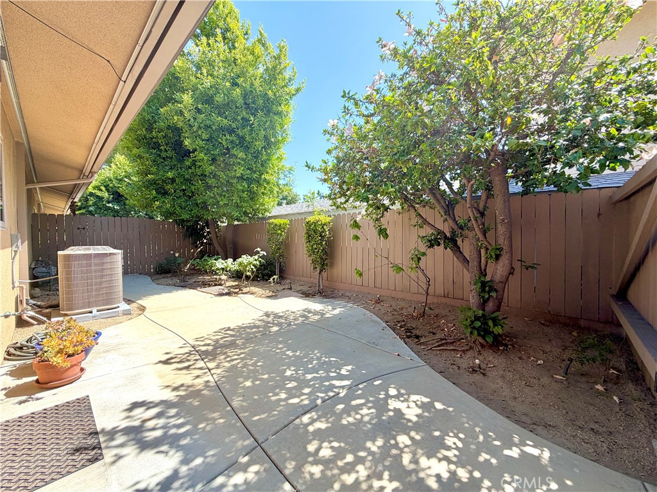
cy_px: 246
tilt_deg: -1.9
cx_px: 328
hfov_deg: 102.1
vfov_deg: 85.7
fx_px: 266
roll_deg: +0.6
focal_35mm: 14
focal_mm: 2.22
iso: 40
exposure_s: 1/506
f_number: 2.2
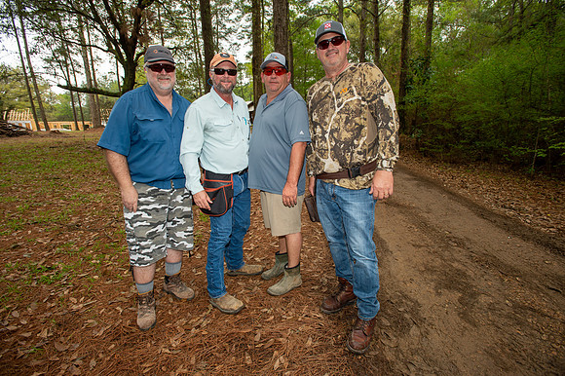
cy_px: 188
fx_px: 267
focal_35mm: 17
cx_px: 282
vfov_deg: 70.4
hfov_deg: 93.3
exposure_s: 1/125
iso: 125
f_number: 5
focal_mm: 17
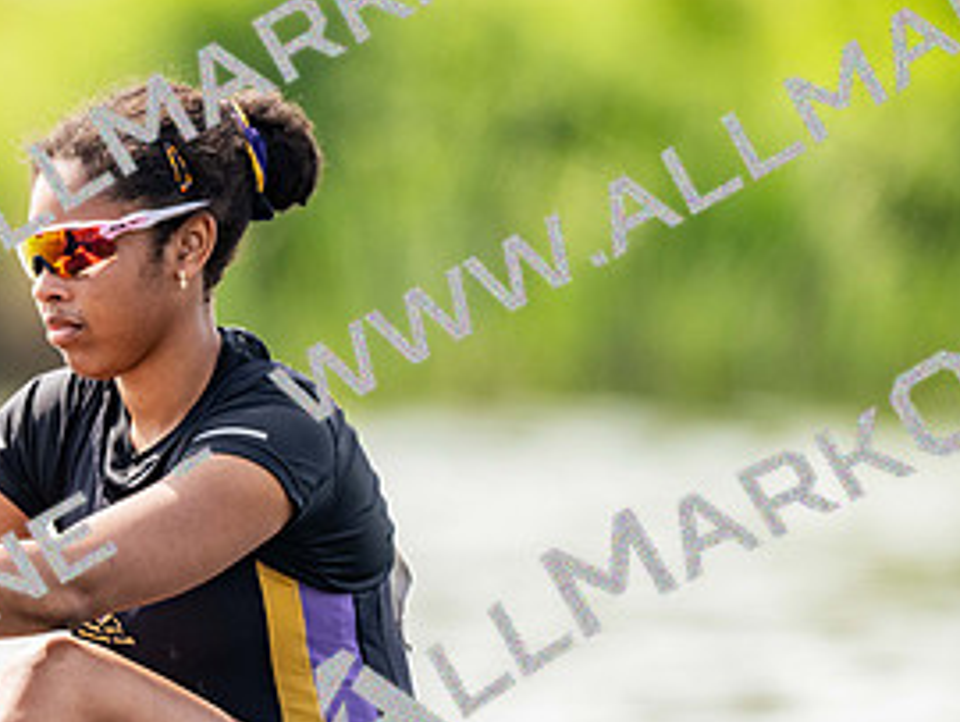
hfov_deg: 1.6
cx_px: 11
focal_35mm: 1238
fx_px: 34364
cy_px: 482
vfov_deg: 1.2
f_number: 4
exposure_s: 1/2500
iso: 720
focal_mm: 600
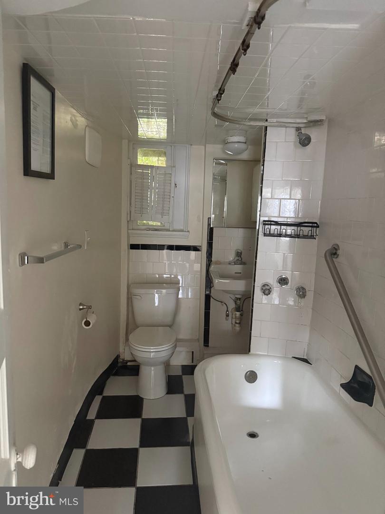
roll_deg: -3.1
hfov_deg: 56.8
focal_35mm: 24
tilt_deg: -7.8
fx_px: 356
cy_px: 257
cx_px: 192
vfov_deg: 71.6
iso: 1000
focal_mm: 6.76
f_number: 1.78
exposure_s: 1/40
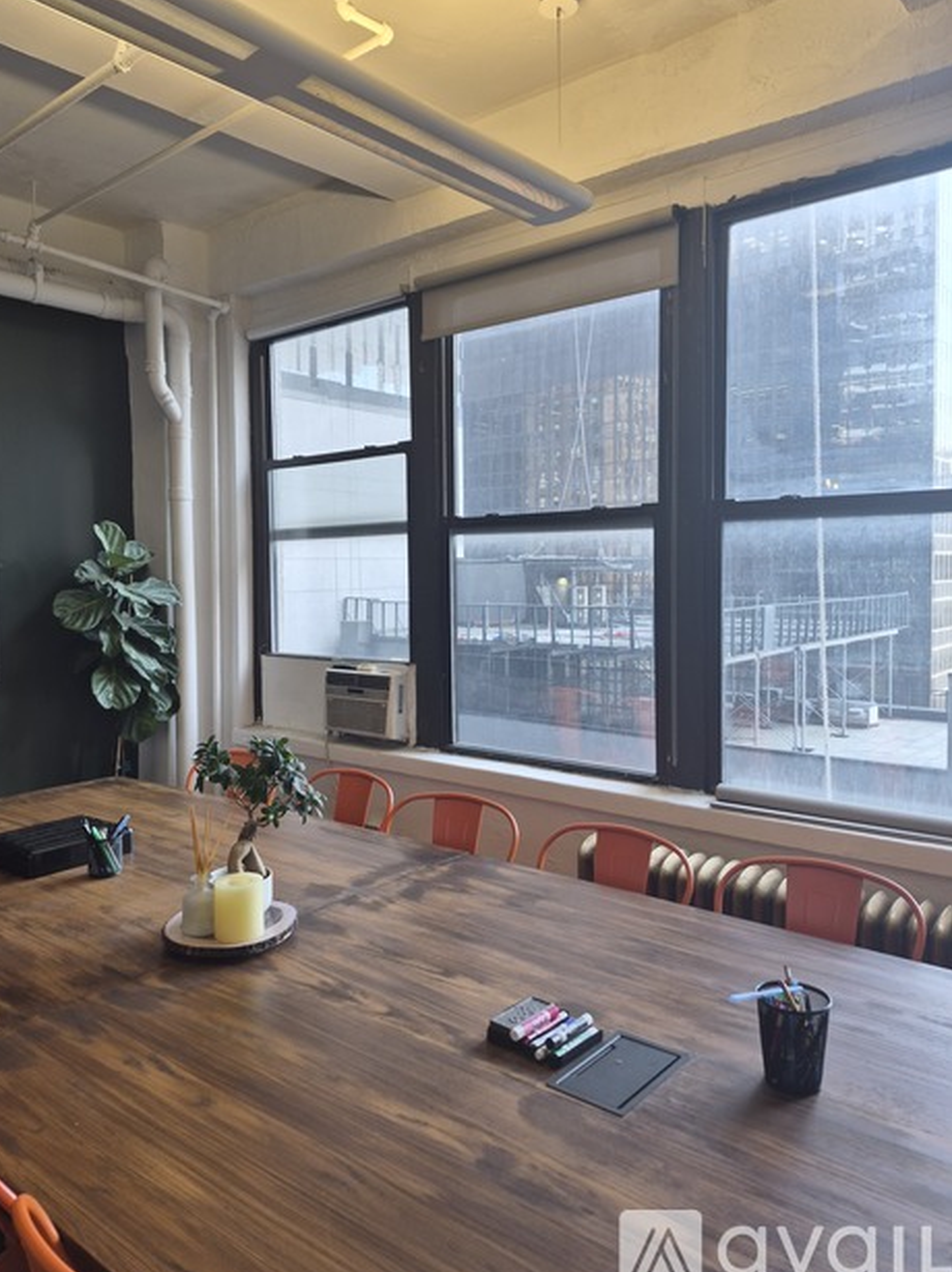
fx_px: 917
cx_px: 437
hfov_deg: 54.8
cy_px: 602
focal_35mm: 25
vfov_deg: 69.4
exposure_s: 1/120
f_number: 1.8
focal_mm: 5.4
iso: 40
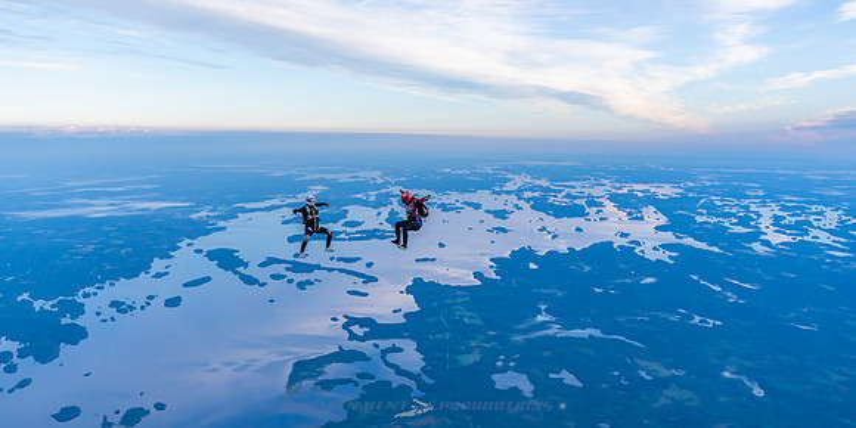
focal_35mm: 37
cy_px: 265
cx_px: 403
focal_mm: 30
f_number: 4.5
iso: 1000
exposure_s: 1/2000
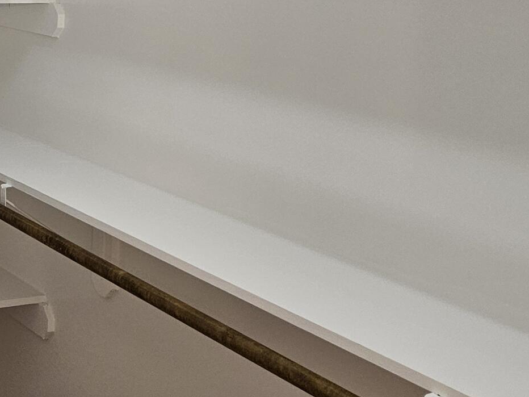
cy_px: -16
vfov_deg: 19.2
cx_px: -43
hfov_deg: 24.7
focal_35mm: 74
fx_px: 1131
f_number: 1.8
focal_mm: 5.4
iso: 320
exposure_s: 1/120
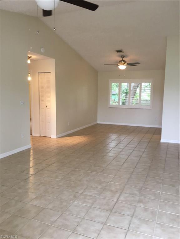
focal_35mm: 29
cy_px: 120
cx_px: 90
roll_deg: -1.5
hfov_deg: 48.2
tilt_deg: -5.9
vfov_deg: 61.7
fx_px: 201
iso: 80
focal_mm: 4.15
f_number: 2.2
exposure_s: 1/30
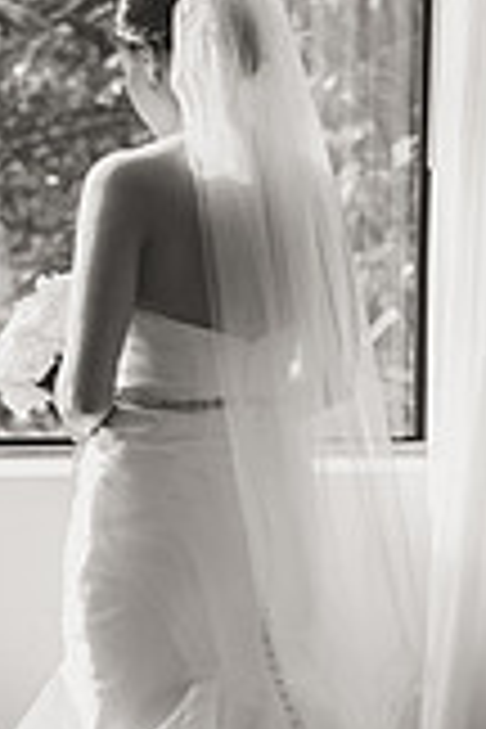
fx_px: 3928
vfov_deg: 10.6
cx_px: 227
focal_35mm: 194
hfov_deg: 7.1
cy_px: 576
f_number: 2.8
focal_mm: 70
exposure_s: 1/800
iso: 400
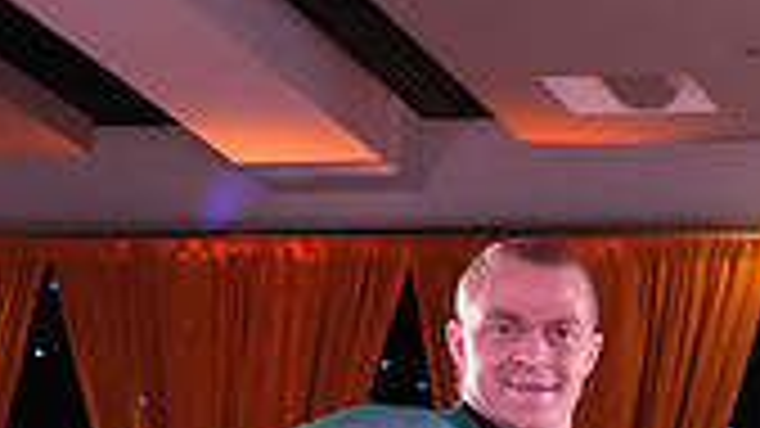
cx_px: 681
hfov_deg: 11.4
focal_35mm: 187
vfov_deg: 6.3
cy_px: 797
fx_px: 3768
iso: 8000
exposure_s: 1/320
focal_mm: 35
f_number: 7.1
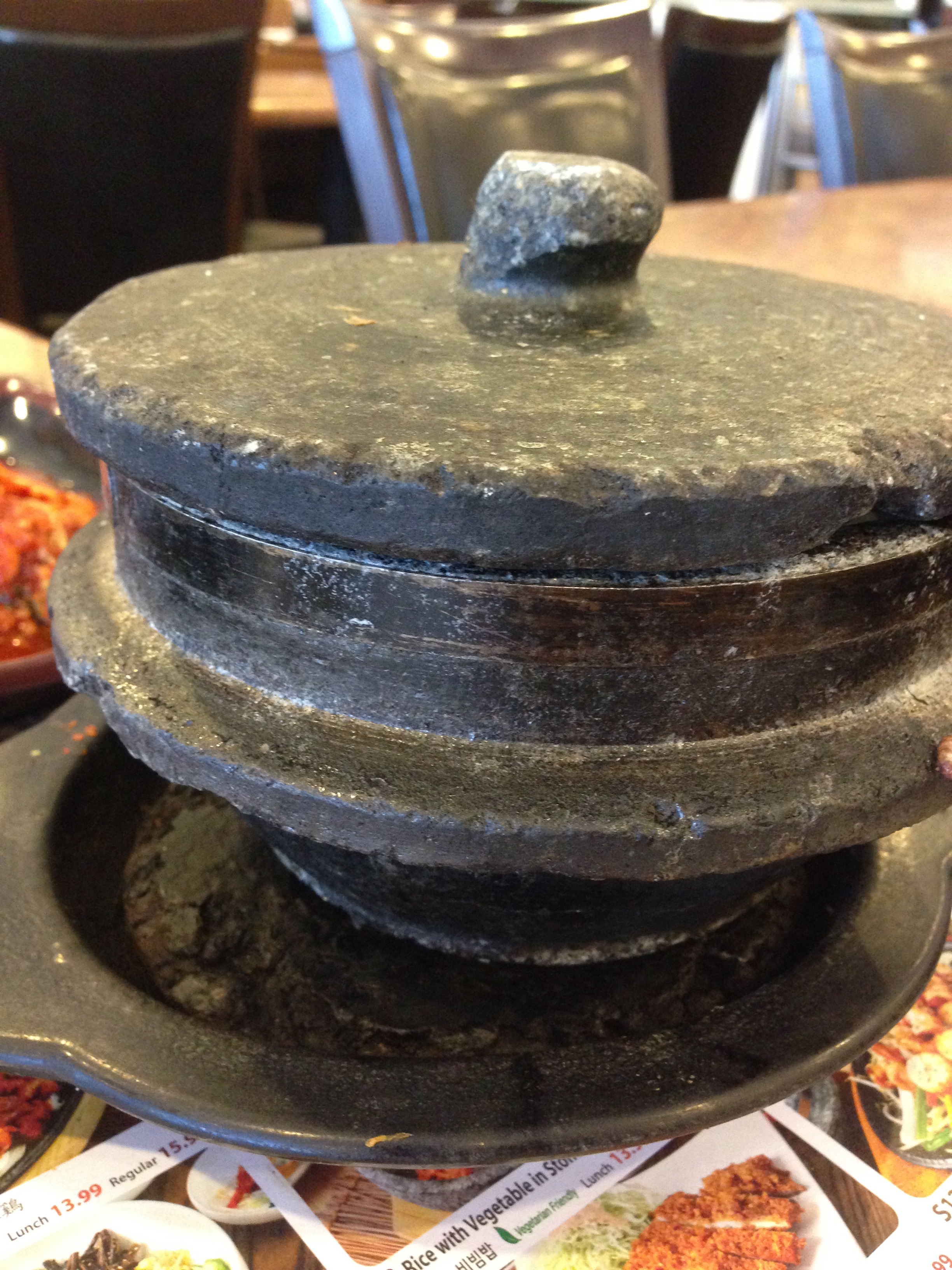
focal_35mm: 33
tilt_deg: -24.7
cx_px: 476
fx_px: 1210
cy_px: 635
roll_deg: -2.8
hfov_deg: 42.9
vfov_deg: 55.4
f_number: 2.4
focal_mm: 4.12
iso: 400
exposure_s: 1/20
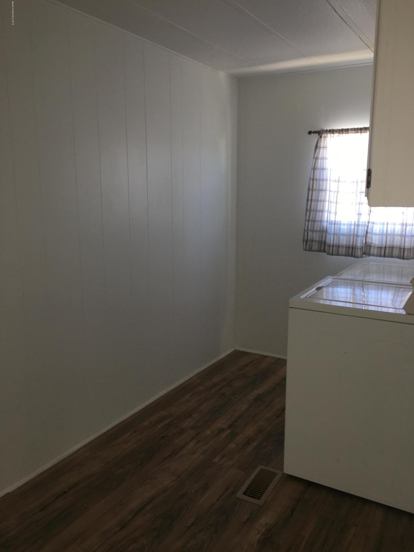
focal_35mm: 29
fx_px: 462
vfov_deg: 61.7
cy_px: 276
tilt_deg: -10.7
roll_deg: +0.0
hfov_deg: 48.2
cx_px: 207
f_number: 2.2
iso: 50
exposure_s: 1/30
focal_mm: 4.15
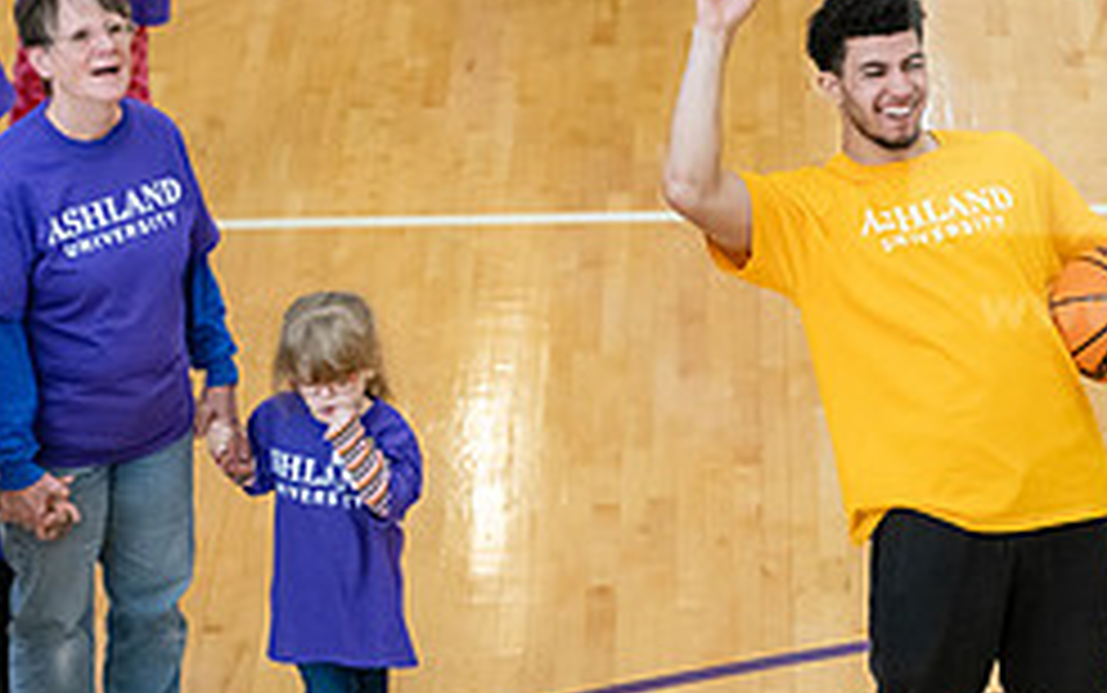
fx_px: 5946
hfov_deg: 10.6
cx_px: 774
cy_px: 403
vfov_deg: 6.7
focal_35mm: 197
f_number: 3.5
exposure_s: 1/200
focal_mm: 82
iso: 3200
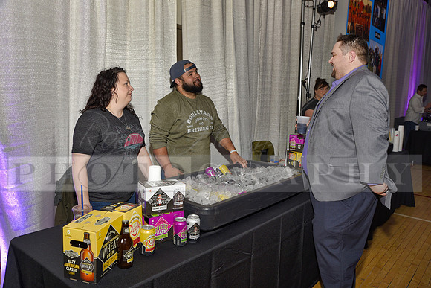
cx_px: 216
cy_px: 144
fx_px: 371
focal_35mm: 31
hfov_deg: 60.3
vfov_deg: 42.3
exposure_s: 1/60
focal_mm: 31
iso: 200
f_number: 5
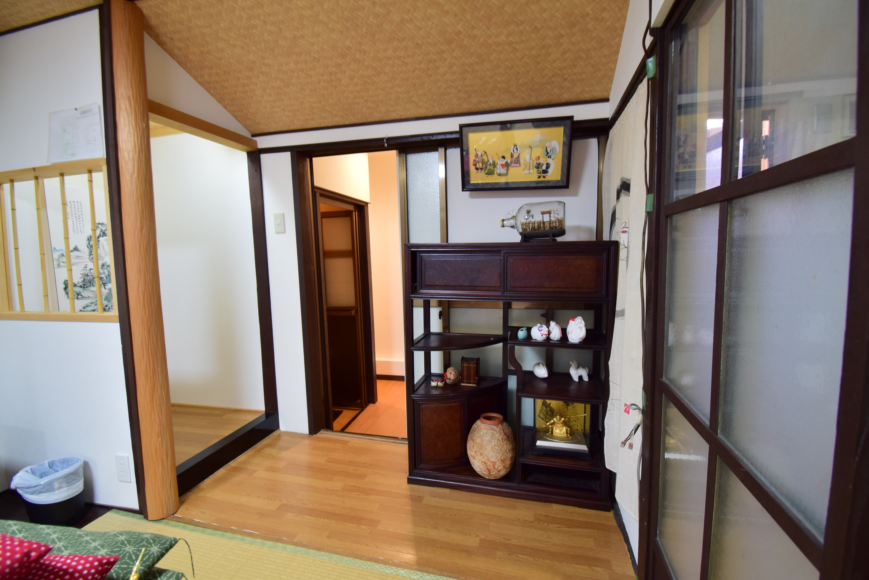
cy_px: 290
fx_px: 362
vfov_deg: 77.4
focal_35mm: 15
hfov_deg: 100.4
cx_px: 434
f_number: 5.6
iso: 400
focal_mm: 10
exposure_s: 1/10
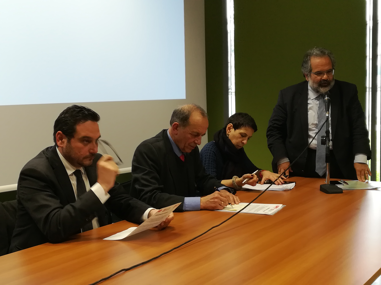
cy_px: 142
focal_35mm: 44
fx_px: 484
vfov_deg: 32.9
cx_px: 190
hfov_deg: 42.9
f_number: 2.2
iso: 100
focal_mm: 3.83
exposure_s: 1/30
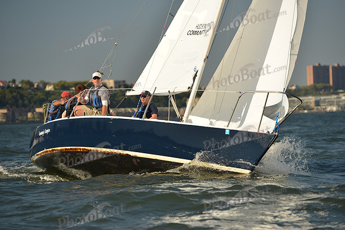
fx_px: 1438
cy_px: 115
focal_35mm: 150
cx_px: 172
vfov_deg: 9.2
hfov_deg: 13.7
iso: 320
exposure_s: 1/1250
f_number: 5
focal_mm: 150
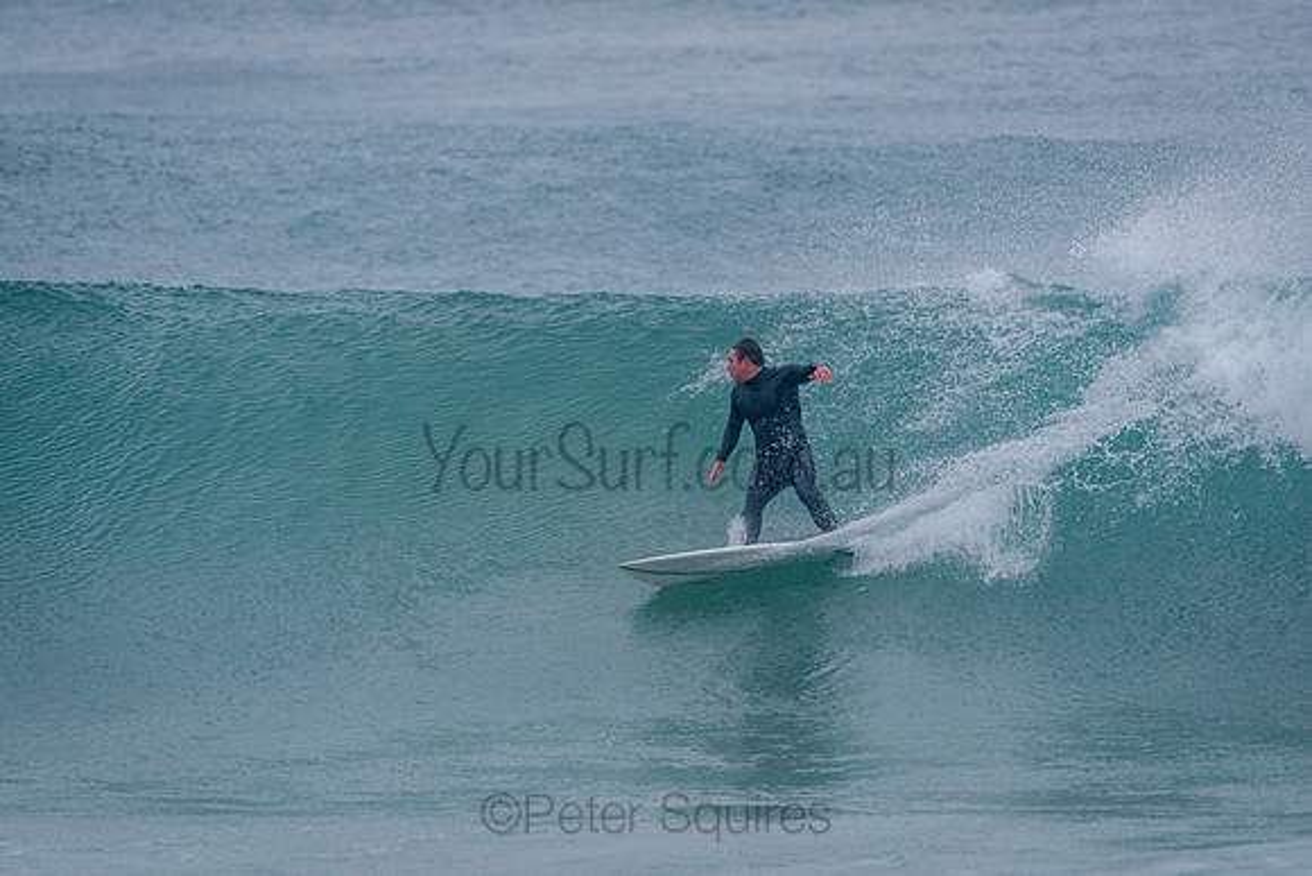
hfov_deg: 3.4
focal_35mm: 613
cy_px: 438
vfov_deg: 2.2
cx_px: 656
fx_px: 22327
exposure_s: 1/2000
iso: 800
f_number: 5.6
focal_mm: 500
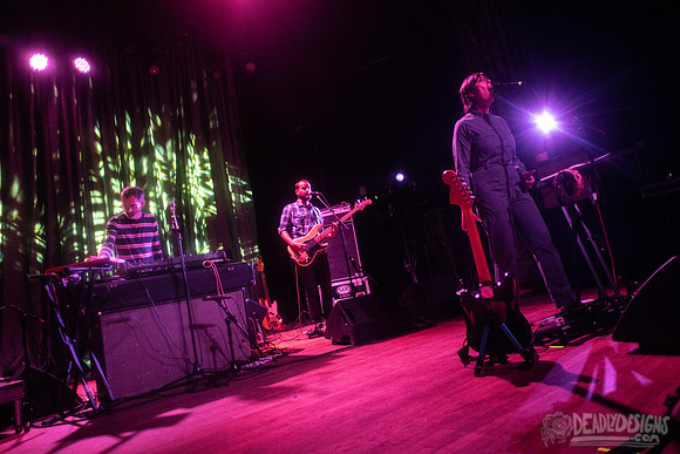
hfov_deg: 70.3
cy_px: 190
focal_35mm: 26
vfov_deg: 50.1
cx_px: 347
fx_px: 483
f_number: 3.2
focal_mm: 20
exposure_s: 1/200
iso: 3200
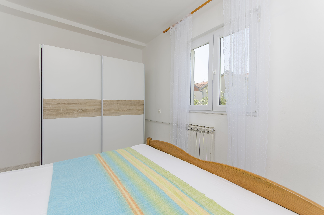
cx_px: 162
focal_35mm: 15
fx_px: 135
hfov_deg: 100.5
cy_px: 108
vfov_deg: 77.1
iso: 100
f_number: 7.1
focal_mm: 10
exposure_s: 1/100
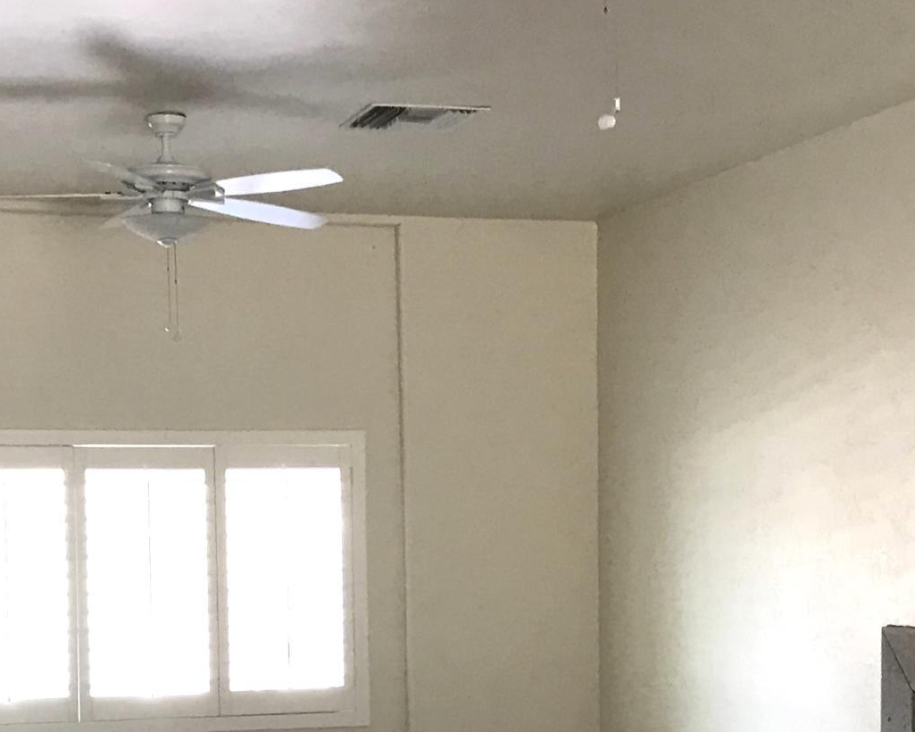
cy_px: 701
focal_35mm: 80
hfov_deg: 23.8
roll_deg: +1.1
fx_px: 2166
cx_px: 355
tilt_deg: -3.9
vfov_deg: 18.8
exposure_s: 1/30
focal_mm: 3.99
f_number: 1.8
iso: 25
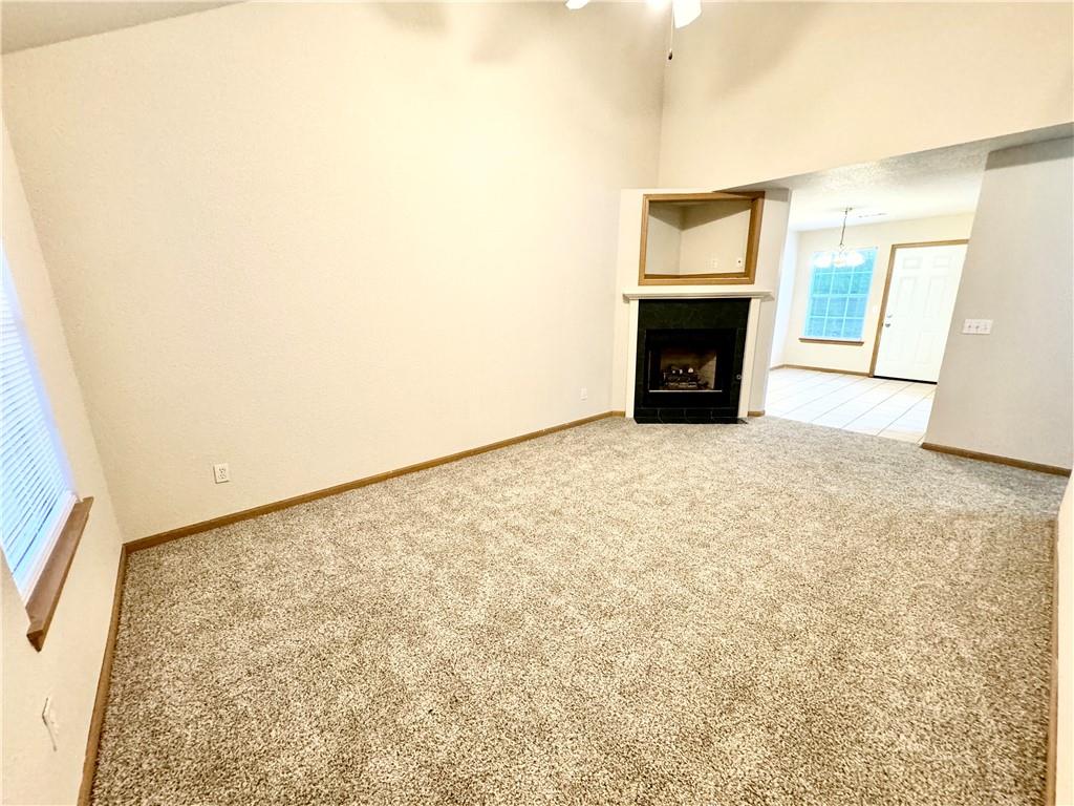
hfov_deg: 102.1
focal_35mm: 14
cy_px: 403
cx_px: 537
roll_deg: +0.5
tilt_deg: -14.6
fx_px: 434
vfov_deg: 85.7
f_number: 2.2
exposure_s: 1/60
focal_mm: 2.22
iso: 400
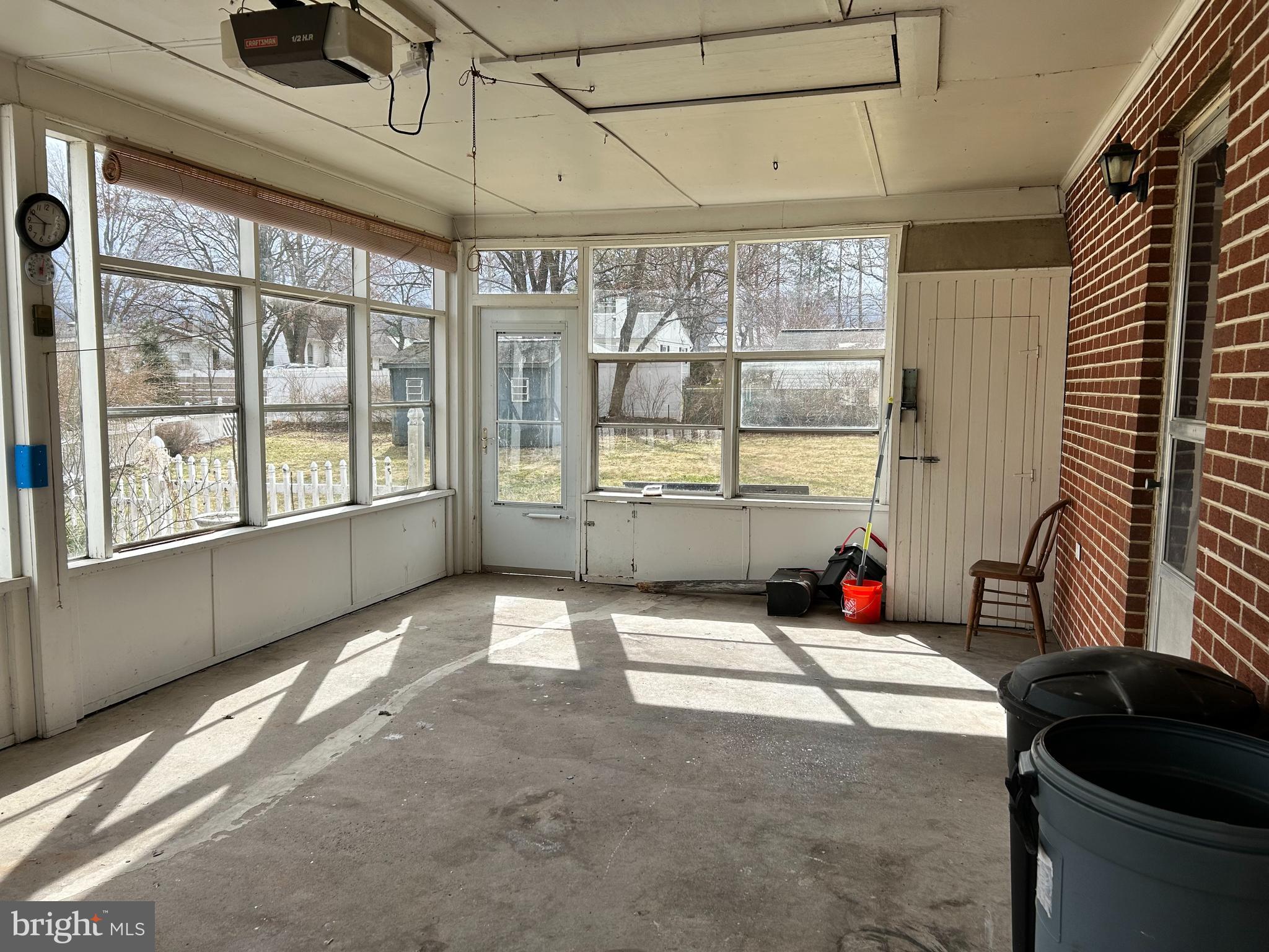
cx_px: 634
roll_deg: -0.1
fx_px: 953
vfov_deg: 53.1
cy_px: 476
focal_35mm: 26
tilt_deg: -6.4
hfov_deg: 67.3
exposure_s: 1/1468
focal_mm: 5.7
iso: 50
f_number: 1.5
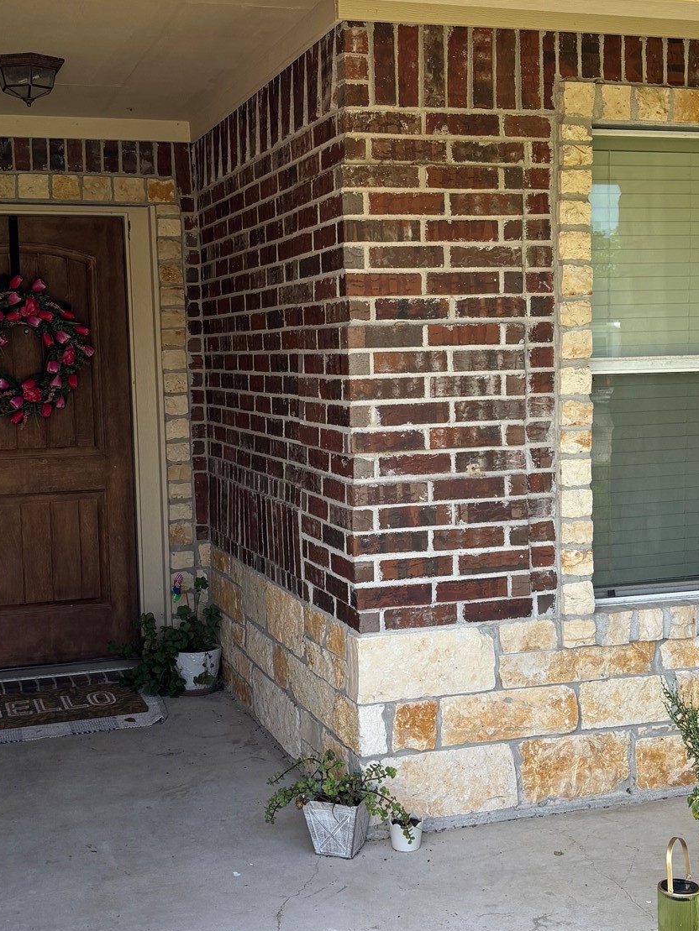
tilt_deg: -4.6
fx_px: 1292
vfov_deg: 39.7
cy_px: 457
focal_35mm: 48
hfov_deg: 30.3
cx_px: 353
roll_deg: +0.7
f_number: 1.6
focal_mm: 5.96
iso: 50
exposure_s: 1/536
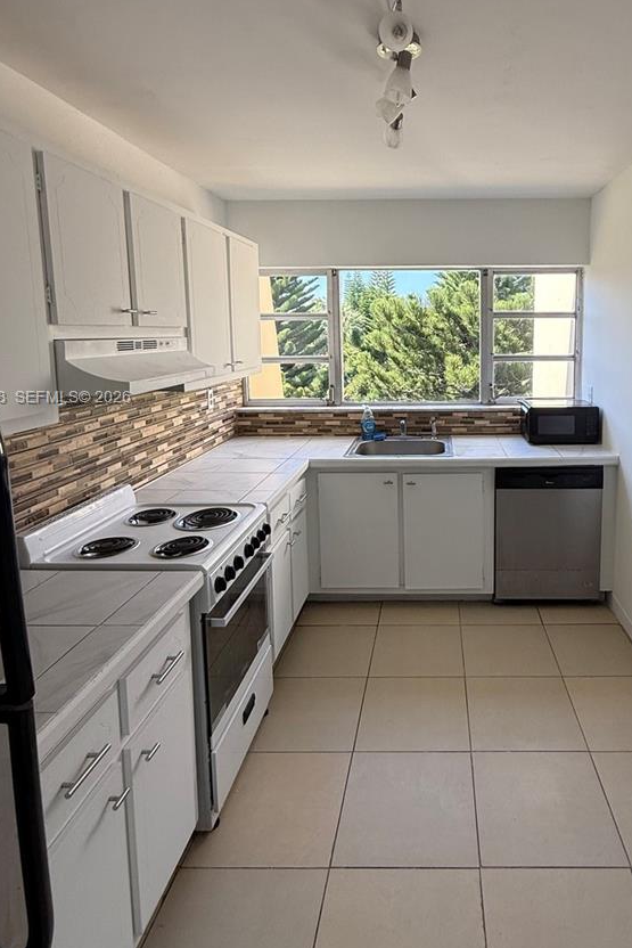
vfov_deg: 80.6
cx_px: 433
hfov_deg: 57.9
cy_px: 399
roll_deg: -0.6
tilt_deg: -6.4
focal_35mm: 21
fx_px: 553
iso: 64
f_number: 2.2
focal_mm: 2.22
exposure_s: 1/229
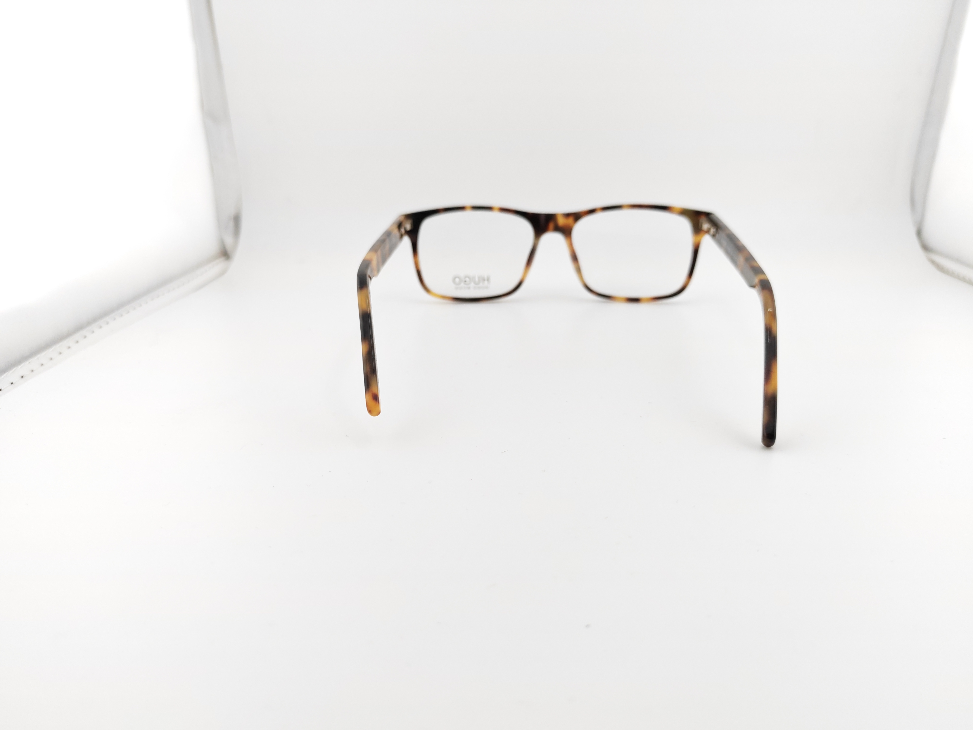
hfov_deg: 71.6
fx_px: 675
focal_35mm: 24
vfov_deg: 56.8
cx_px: 486
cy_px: 365
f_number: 1.9
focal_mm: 6.12
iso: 1000
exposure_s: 1/400
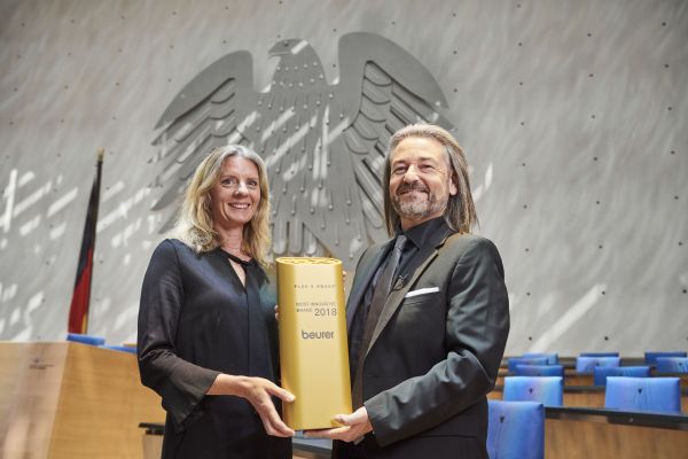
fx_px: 764
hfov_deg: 48.5
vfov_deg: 33.4
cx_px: 344
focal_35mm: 40
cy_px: 230
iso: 320
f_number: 5
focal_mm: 40
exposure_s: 1/250
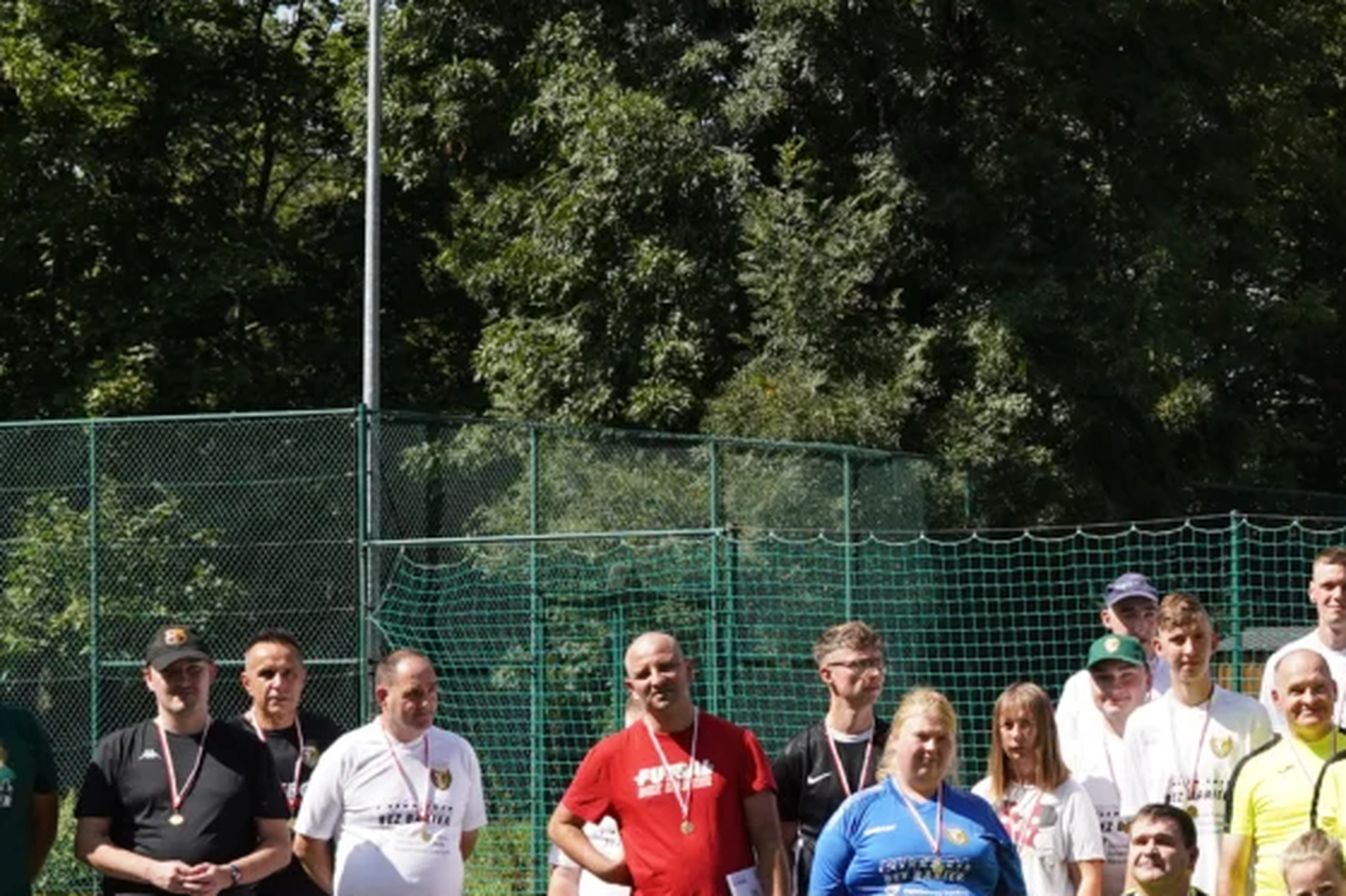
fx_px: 4485
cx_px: 1401
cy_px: 682
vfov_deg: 11.4
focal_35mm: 120
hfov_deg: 16.6
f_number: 4.5
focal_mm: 35
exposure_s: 1/2500
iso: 500
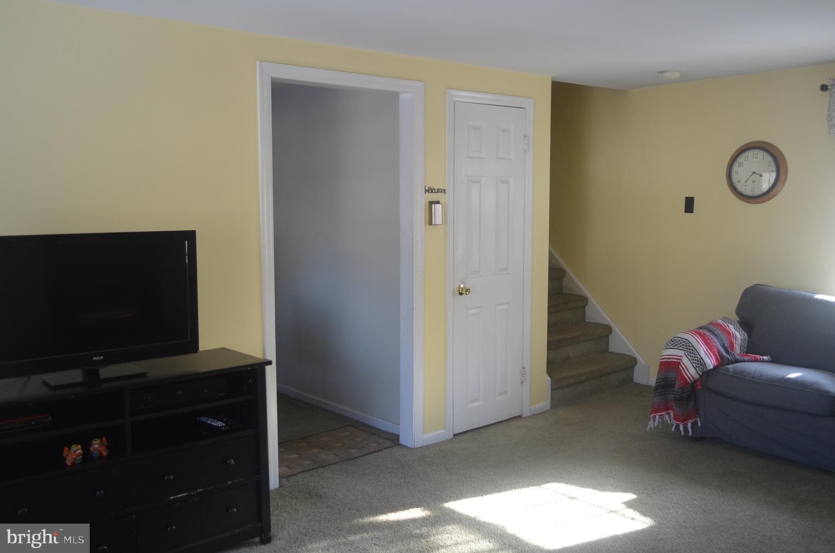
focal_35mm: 33
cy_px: 276
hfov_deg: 57.3
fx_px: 764
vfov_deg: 39.8
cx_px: 418
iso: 560
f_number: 4
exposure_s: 1/60
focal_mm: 22
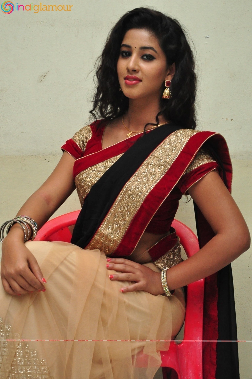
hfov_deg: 20.1
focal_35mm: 68
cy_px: 190
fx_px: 711
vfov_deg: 29.9
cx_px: 126
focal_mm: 45
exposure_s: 1/125
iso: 1600
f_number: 7.1
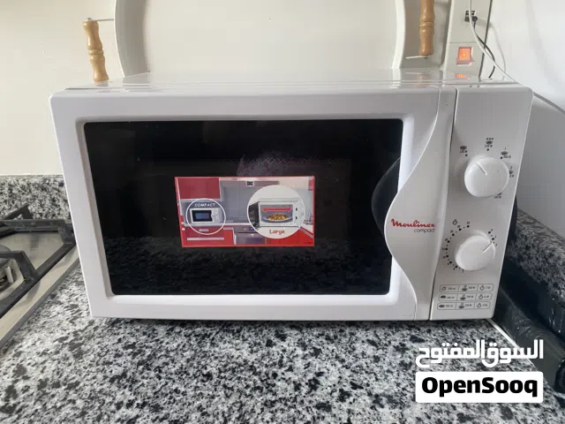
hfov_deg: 67.3
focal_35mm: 26
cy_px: 212
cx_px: 282
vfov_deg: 53.1
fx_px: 424
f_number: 1.8
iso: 200
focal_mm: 4.25
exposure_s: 1/50
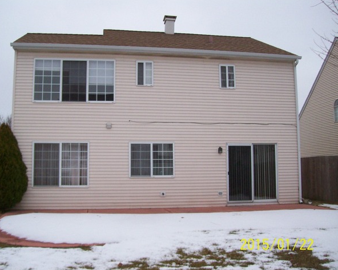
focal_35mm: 38
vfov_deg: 39.1
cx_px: 157
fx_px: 380
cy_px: 134
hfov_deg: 47.9
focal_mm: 6
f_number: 2.7
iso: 200
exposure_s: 1/155
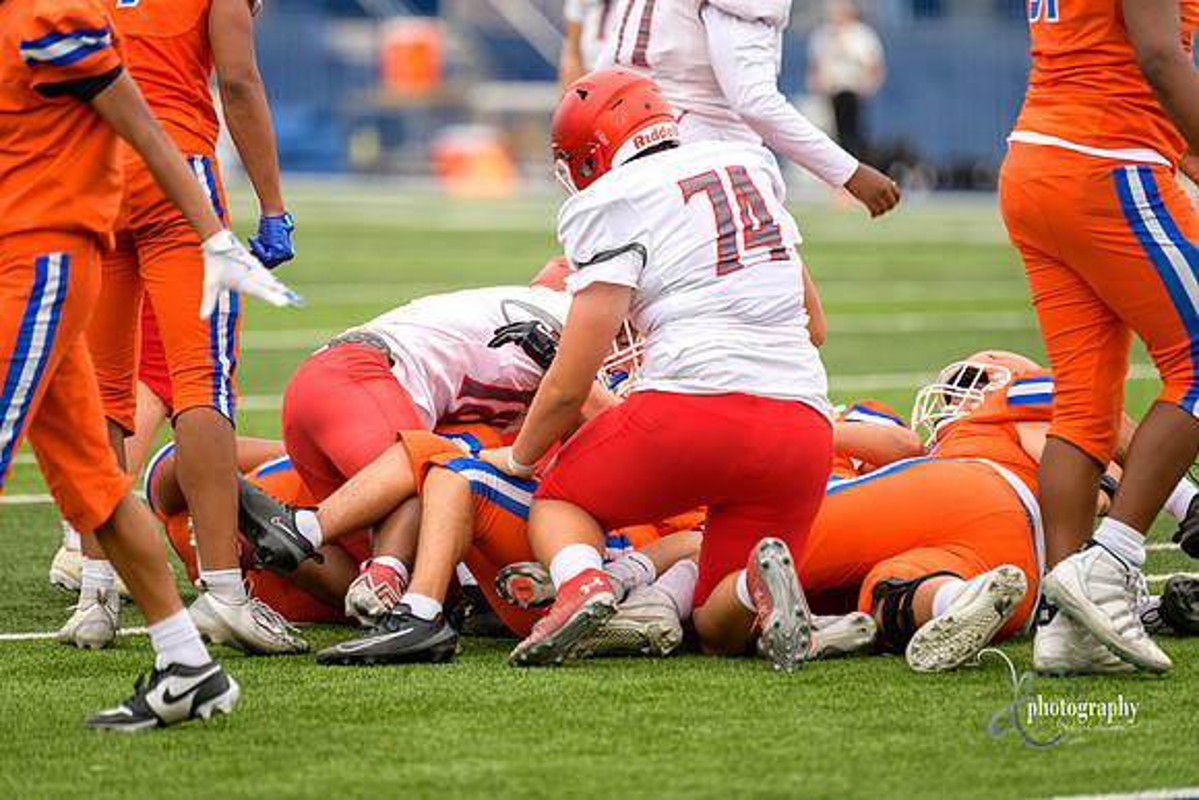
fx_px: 9994
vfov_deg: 4.6
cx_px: 600
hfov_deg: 6.9
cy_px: 400
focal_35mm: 300
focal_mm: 300
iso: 500
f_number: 2.8
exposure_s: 1/800
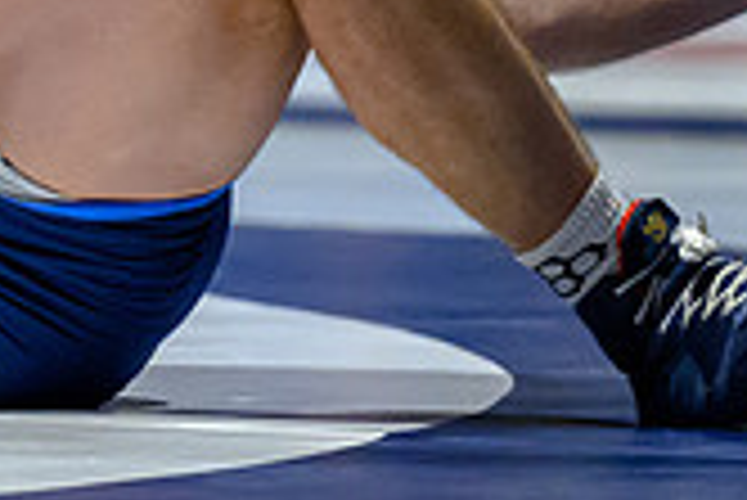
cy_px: -148
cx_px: -336
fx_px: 14267
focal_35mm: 687
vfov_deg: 2.0
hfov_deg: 3.0
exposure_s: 1/640
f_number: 2.8
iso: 7200
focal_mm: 120
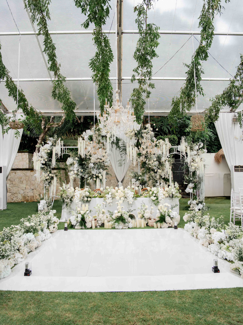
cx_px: 121
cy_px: 150
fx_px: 243
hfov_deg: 53.1
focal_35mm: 26
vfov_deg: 67.2
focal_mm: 24
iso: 100
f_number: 5.6
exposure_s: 1/100
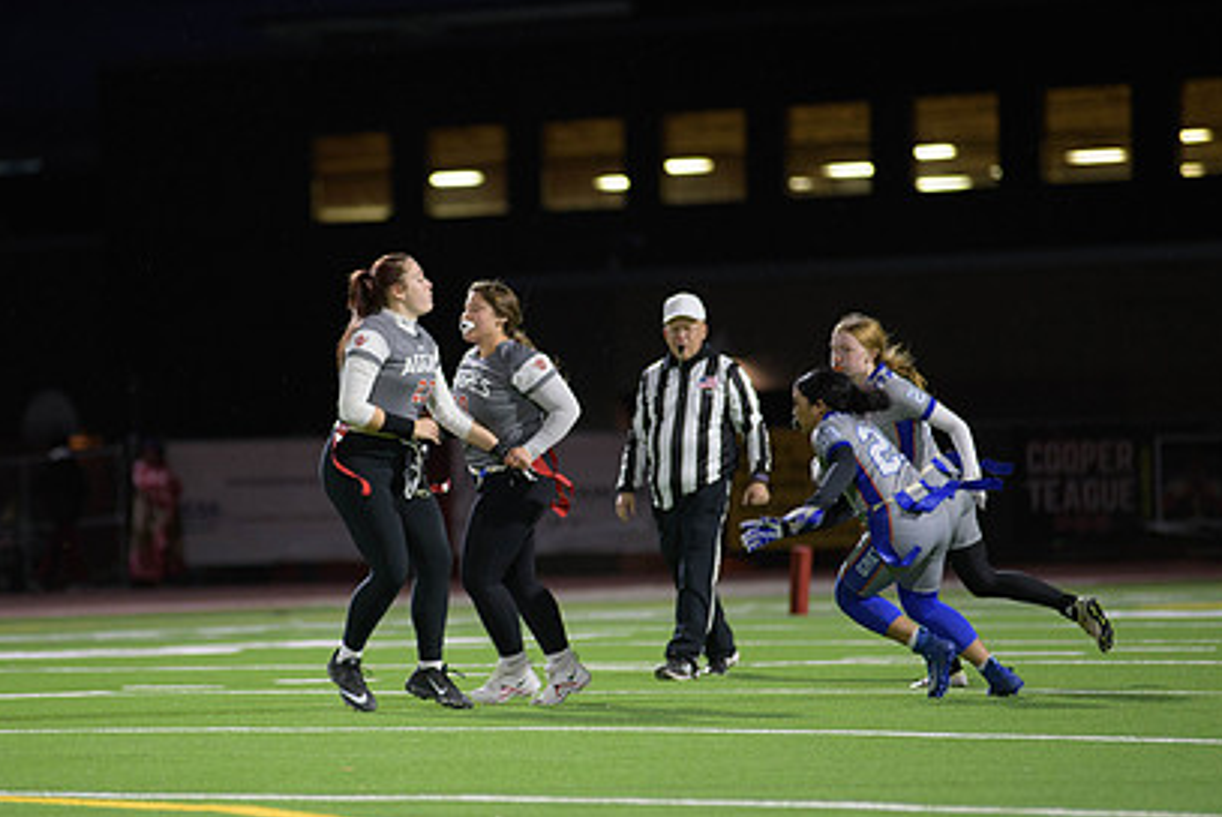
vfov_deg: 4.8
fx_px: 9681
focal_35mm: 285
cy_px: 449
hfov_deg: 7.2
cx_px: 453
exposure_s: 1/200
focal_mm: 200
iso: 1250
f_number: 2.8
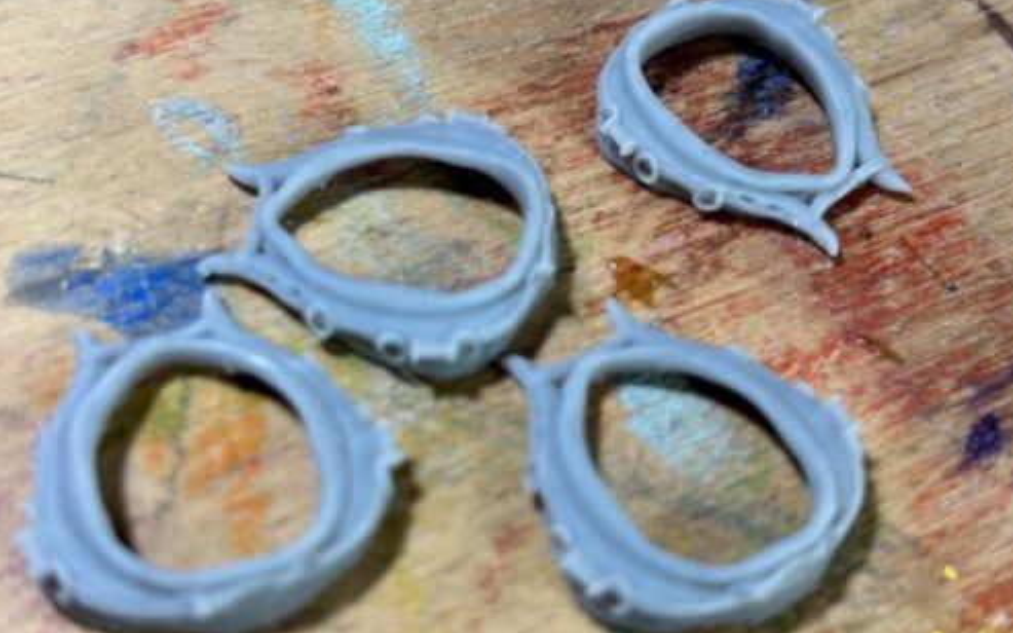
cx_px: 505
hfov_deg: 66.5
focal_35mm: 28
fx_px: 773
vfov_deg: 44.5
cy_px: 348
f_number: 1.6
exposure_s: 1/100
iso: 50
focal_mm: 5.96
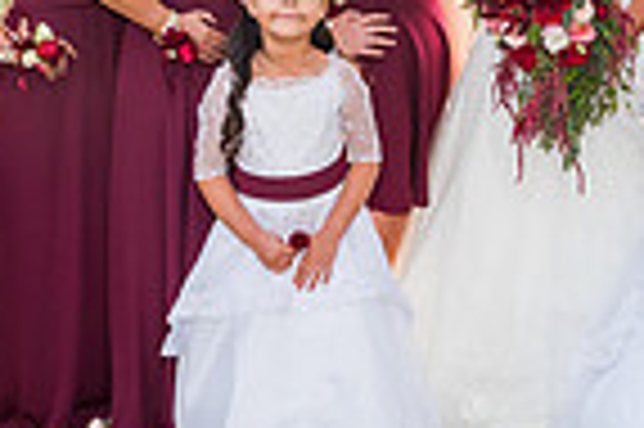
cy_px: -115
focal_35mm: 77
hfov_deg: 25.5
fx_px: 1376
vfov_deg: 16.8
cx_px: 590
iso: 320
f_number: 5
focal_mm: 19
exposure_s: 1/250
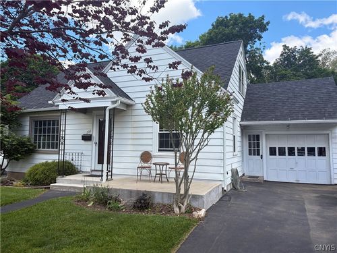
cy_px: 126
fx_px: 253
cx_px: 168
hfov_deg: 67.3
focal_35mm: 26
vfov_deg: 53.1
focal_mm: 5.96
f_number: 1.6
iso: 50
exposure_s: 1/1155
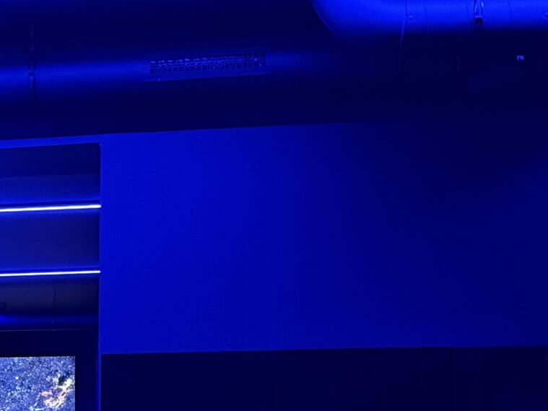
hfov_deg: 22.1
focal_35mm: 81
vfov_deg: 17.4
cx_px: -133
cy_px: 487
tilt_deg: -1.6
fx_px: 1282
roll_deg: -0.1
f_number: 1.78
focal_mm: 6.76
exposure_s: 1/24
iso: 1250
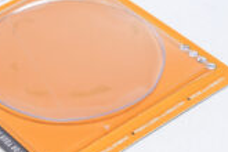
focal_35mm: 162
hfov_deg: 12.6
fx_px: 1026
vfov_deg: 8.5
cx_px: 55
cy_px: 49
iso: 3200
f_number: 9
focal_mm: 62
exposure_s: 1/200
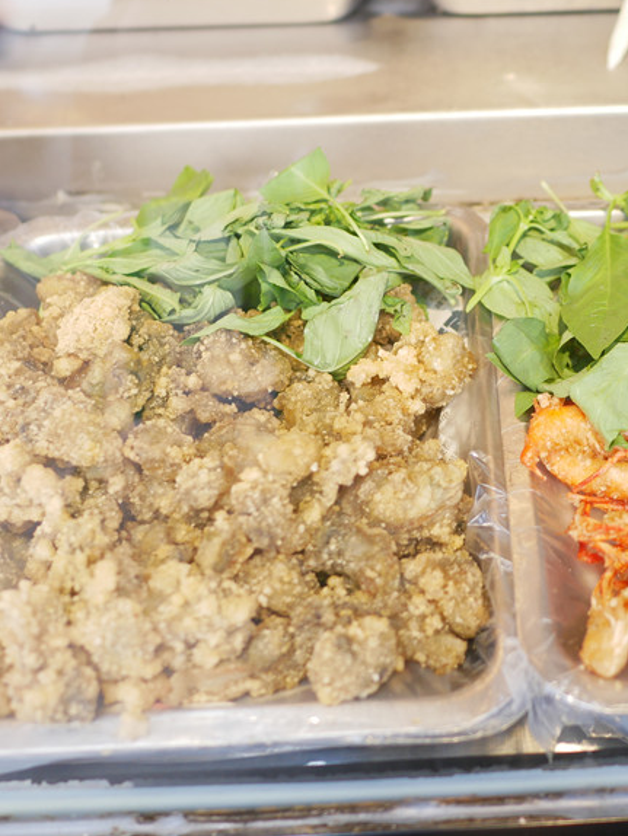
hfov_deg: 30.1
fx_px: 1136
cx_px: 516
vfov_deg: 40.3
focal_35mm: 47
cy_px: 353
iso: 200
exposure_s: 1/125
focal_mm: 15
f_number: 2
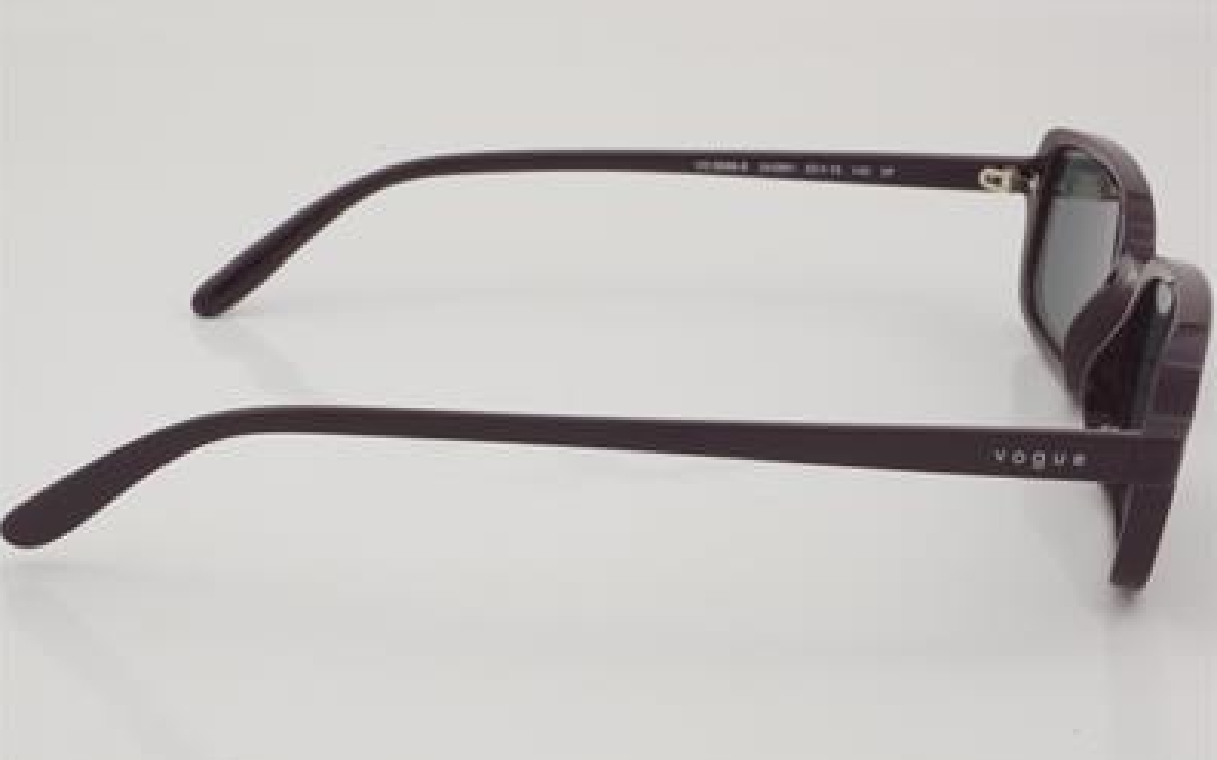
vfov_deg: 16.9
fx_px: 2554
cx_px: 607
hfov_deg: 26.8
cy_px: 377
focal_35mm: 77
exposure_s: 1/3
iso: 100
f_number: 32
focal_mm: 50
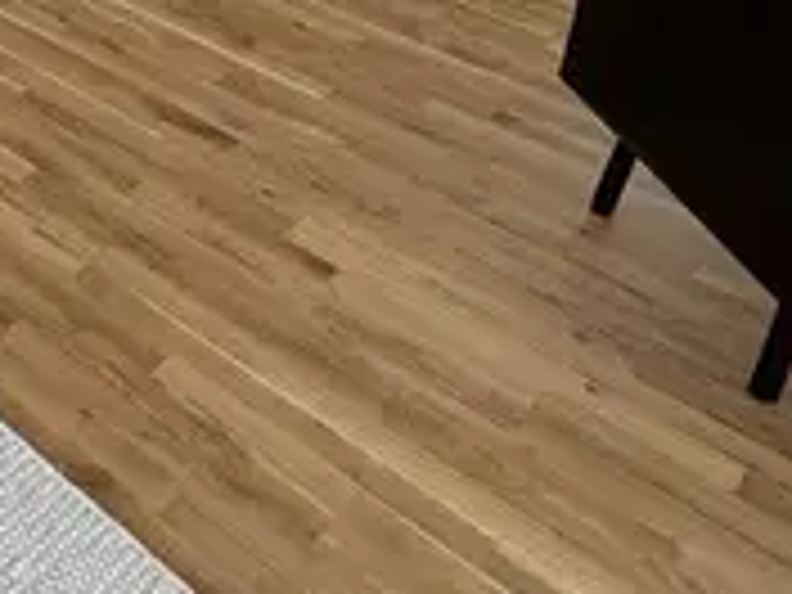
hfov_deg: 27.9
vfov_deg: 22.6
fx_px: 1167
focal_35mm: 51
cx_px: -338
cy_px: -328
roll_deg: +0.9
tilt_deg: -13.6
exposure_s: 1/100
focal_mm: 2.22
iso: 200
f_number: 2.2
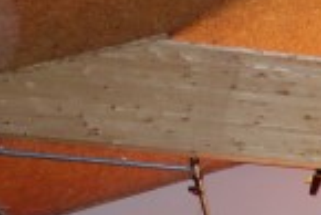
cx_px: 618
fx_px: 1241
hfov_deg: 13.0
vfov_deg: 9.4
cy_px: 401
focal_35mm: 139
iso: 800
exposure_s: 1/30
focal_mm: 10.4
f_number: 1.8
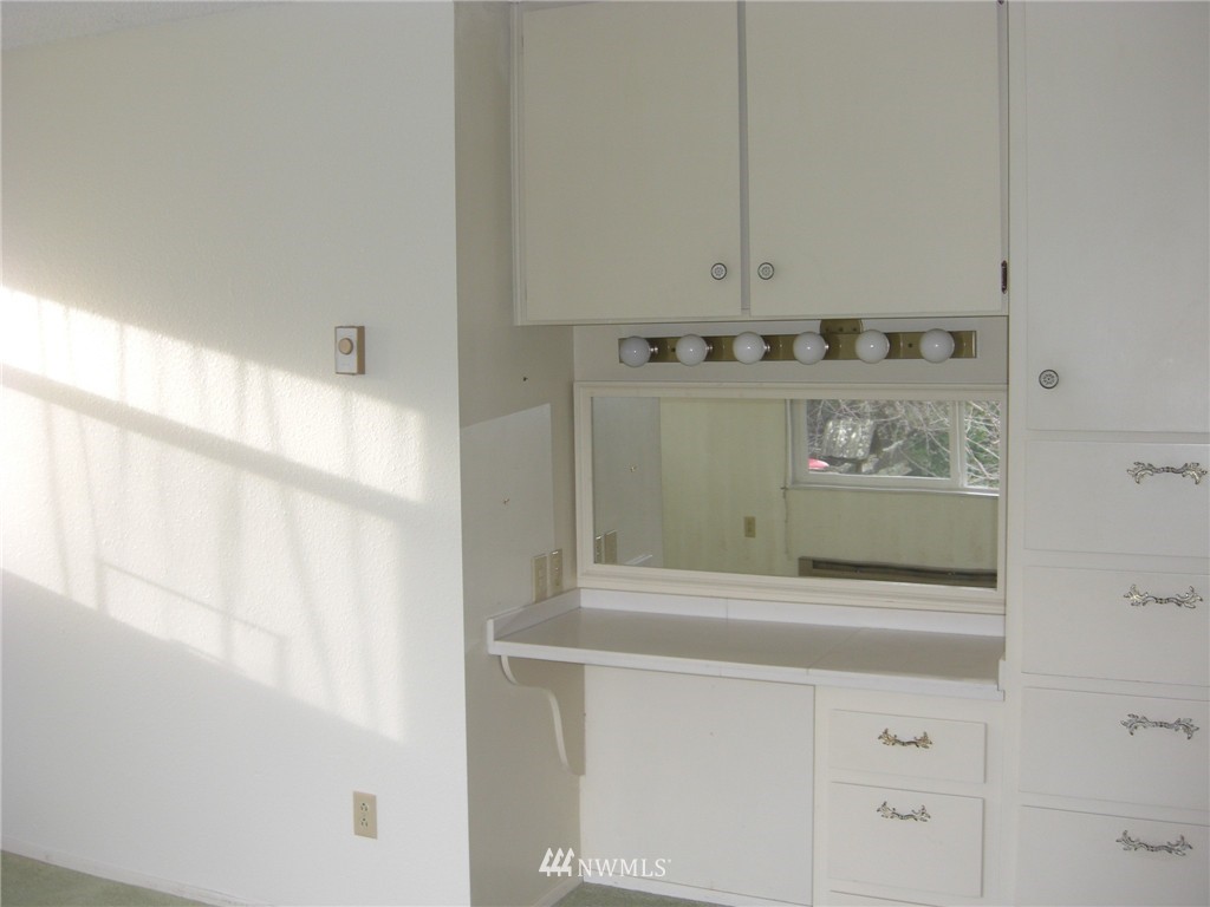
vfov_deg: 37.7
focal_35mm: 38
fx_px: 1328
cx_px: 605
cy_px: 454
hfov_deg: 49.0
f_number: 2.8
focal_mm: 7.9
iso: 100
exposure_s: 1/60
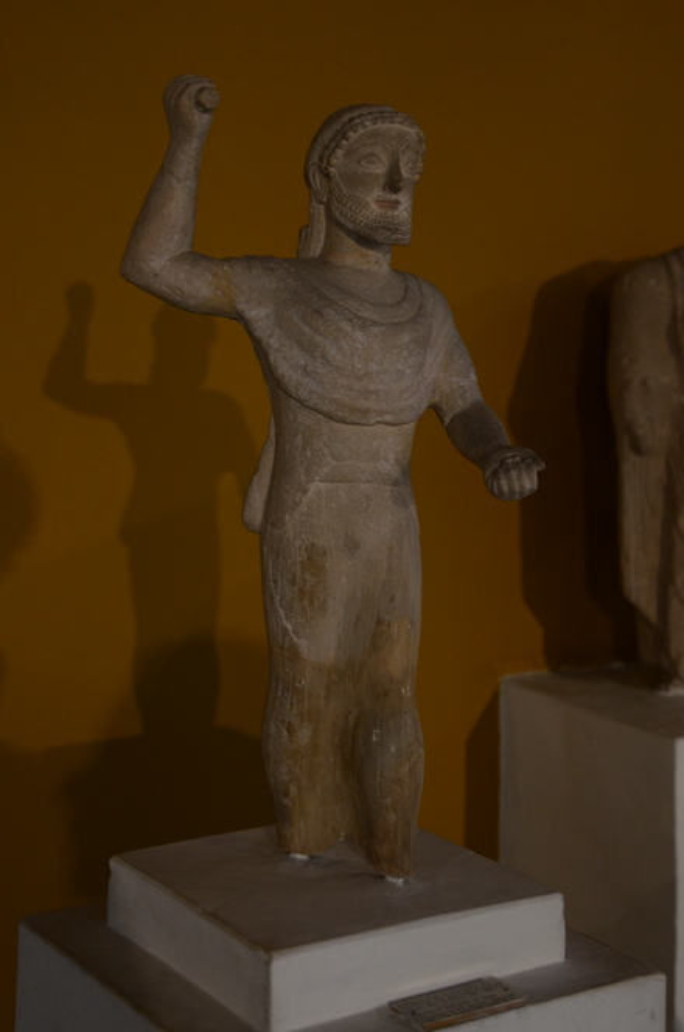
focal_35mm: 57
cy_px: 516
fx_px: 1631
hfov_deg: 23.7
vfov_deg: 35.1
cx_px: 342
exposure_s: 1/15
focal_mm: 38
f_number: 4.5
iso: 1000
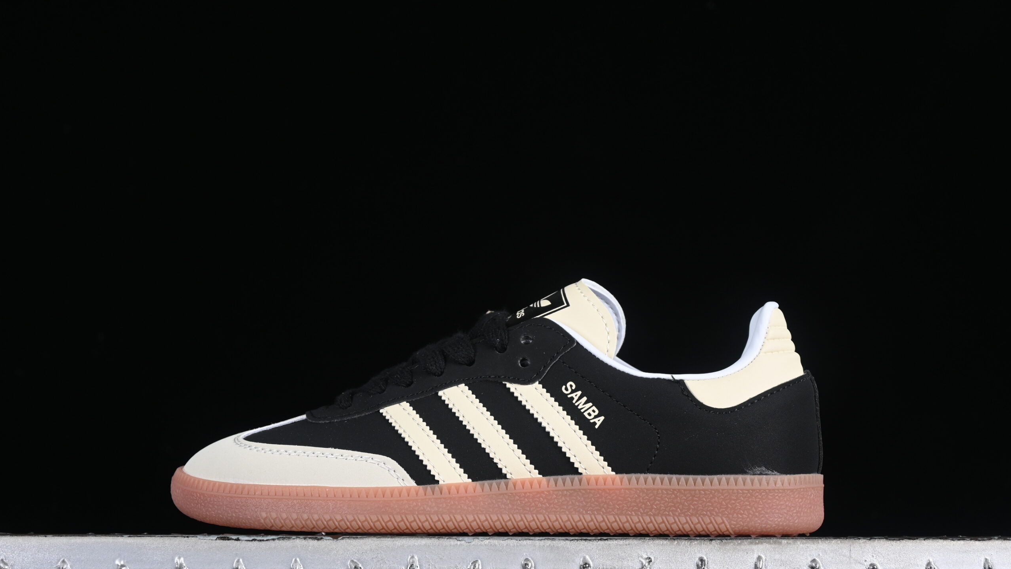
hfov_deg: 26.9
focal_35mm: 79
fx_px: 2118
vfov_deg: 15.3
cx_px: 507
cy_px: 328
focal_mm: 50
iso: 160
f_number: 6.3
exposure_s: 1/60
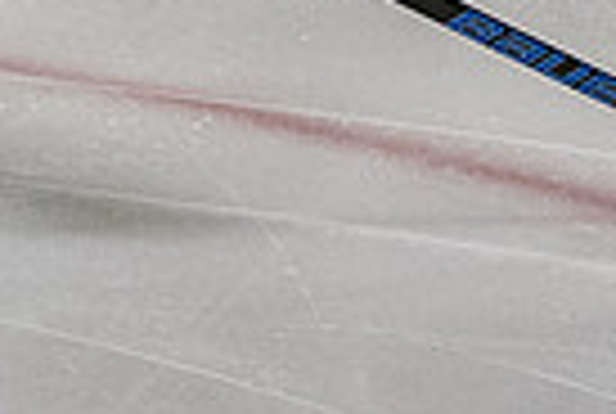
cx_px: -236
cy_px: -315
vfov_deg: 2.2
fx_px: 10803
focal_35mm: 630
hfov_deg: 3.3
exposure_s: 1/800
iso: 2500
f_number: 4
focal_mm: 70
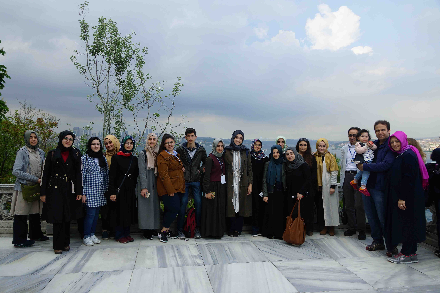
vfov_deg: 53.1
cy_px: 146
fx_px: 293
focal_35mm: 24
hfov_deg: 73.7
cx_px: 220
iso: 200
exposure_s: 1/750
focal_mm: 16
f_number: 4
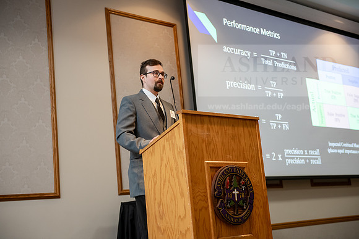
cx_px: 180
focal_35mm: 55
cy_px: 120
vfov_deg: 24.6
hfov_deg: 36.2
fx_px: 549
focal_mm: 55
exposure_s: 1/200
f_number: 3.2
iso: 1600
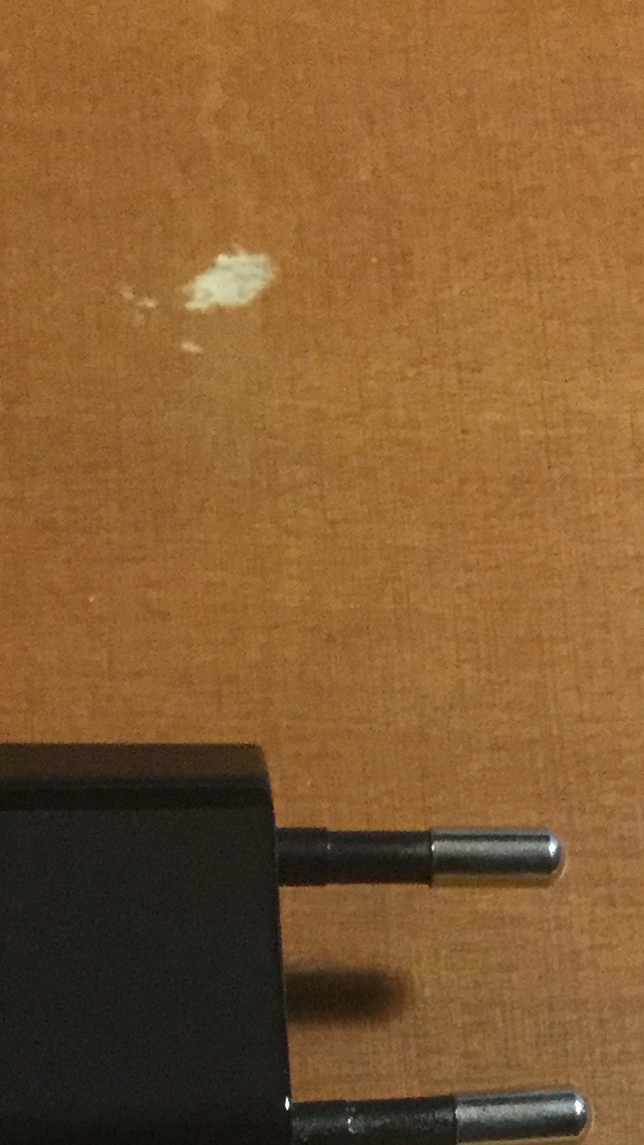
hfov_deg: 12.6
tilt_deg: -68.2
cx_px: 271
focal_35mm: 96
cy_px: 1110
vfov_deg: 21.5
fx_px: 2913
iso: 200
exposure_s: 1/25
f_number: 2.4
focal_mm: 3.3
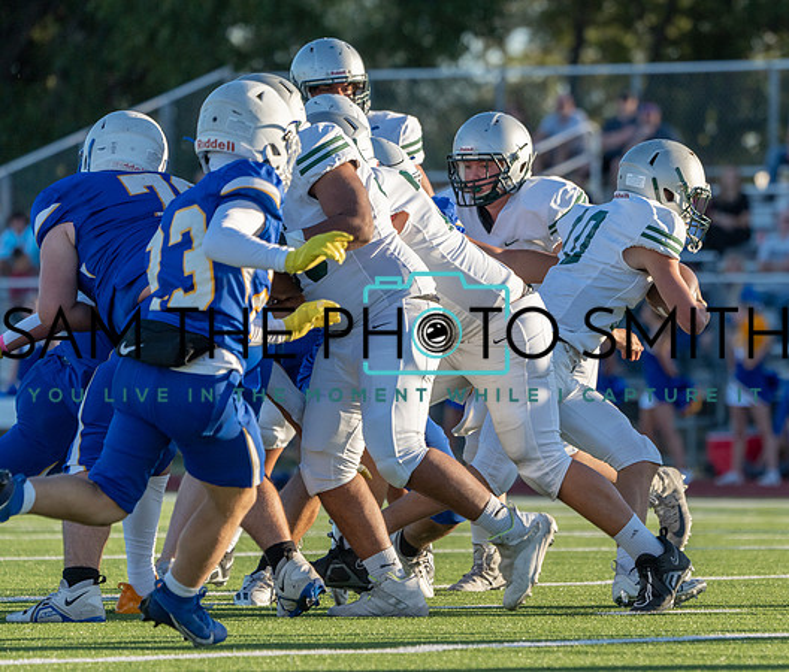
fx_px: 9650
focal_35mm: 403
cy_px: 385
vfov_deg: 4.0
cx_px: 578
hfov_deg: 4.7
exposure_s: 1/1250
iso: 400
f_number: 5.6
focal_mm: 291
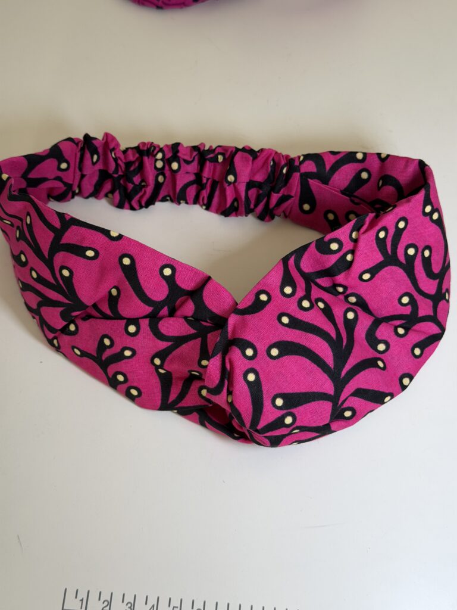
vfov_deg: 39.7
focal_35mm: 48
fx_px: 845
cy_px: 305
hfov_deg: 30.3
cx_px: 228
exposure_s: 1/192
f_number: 1.78
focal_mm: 6.76
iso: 50
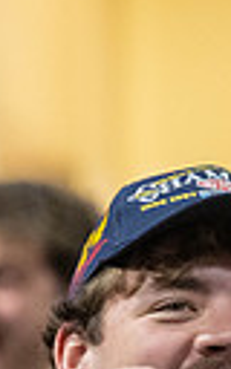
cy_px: 327
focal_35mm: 646
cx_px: -563
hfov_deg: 2.0
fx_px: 6507
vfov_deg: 3.3
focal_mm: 140
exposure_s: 1/250
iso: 6400
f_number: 2.8
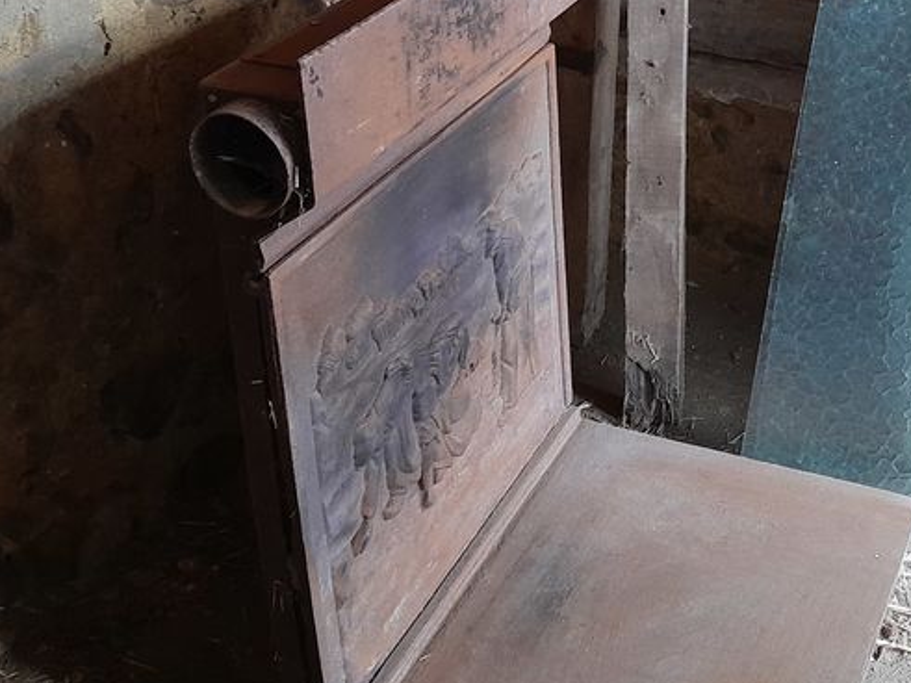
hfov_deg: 35.9
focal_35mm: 53
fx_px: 1394
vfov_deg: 26.9
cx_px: 586
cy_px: 115
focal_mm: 3.98
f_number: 1.8
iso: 320
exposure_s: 1/33
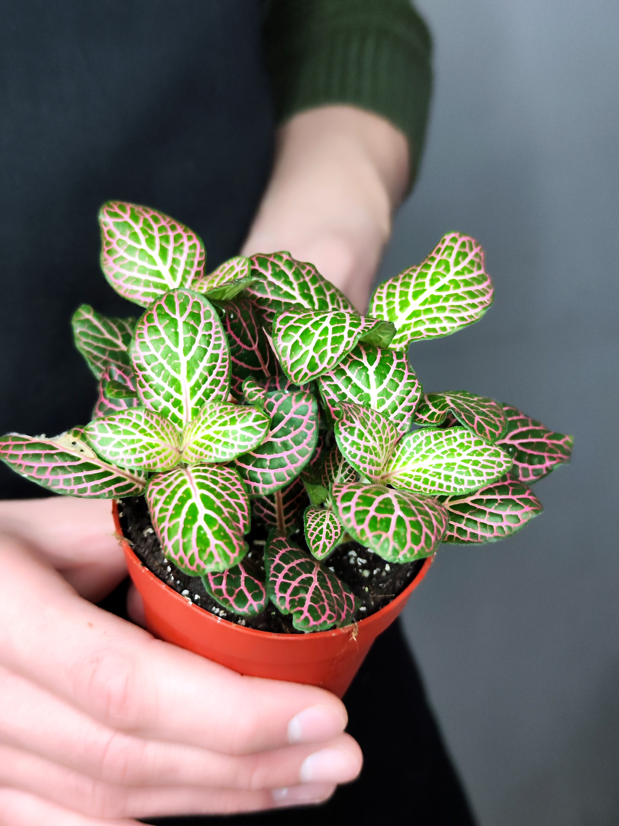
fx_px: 548
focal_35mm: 23
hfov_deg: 58.9
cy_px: 413
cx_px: 310
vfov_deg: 73.9
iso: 1624
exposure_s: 1/50
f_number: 1.69
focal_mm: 7.01
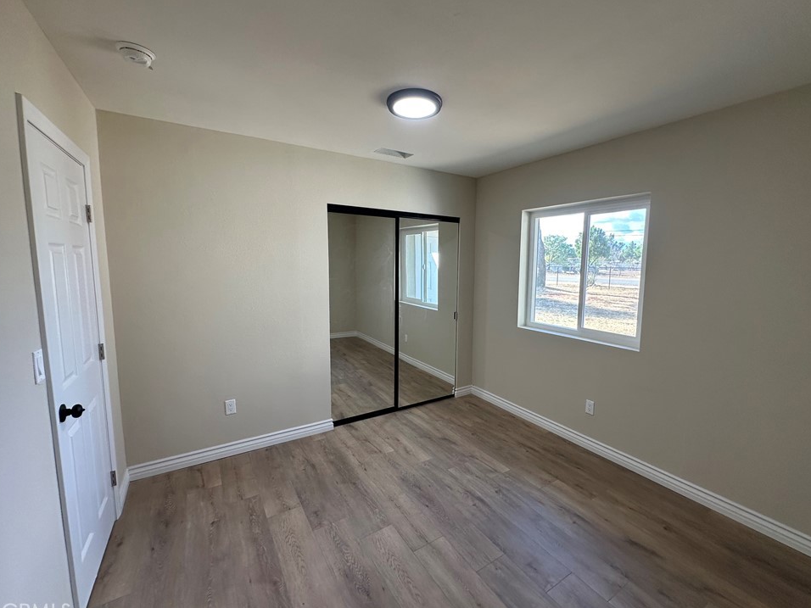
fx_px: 351
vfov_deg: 81.7
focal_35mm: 15
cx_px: 422
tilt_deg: -6.8
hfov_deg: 98.1
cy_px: 298
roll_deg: -1.5
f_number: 2.2
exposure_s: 1/99
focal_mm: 2.22
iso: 80
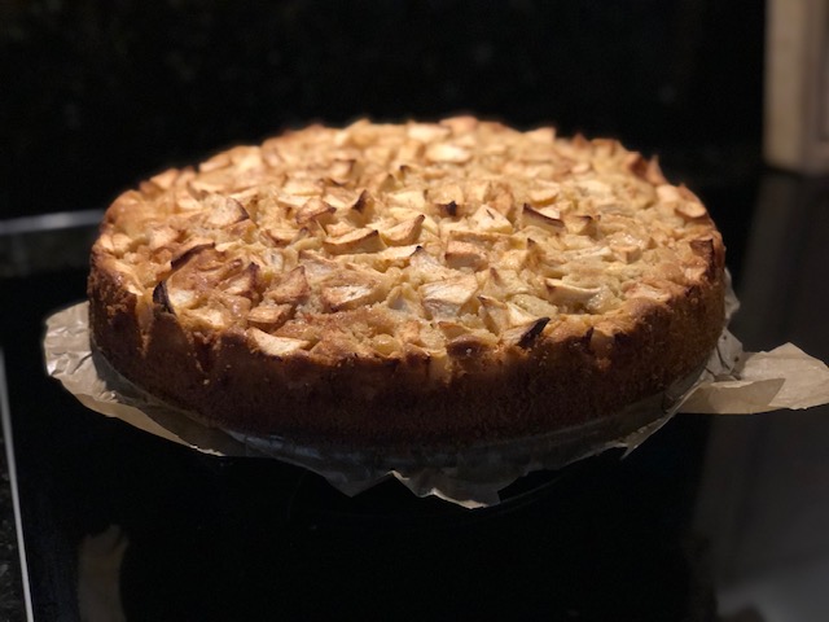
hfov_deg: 36.8
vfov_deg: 28.0
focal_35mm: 52
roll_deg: +0.8
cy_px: 311
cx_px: 414
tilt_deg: -24.4
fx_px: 1245
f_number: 2.4
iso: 160
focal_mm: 6
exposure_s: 1/11
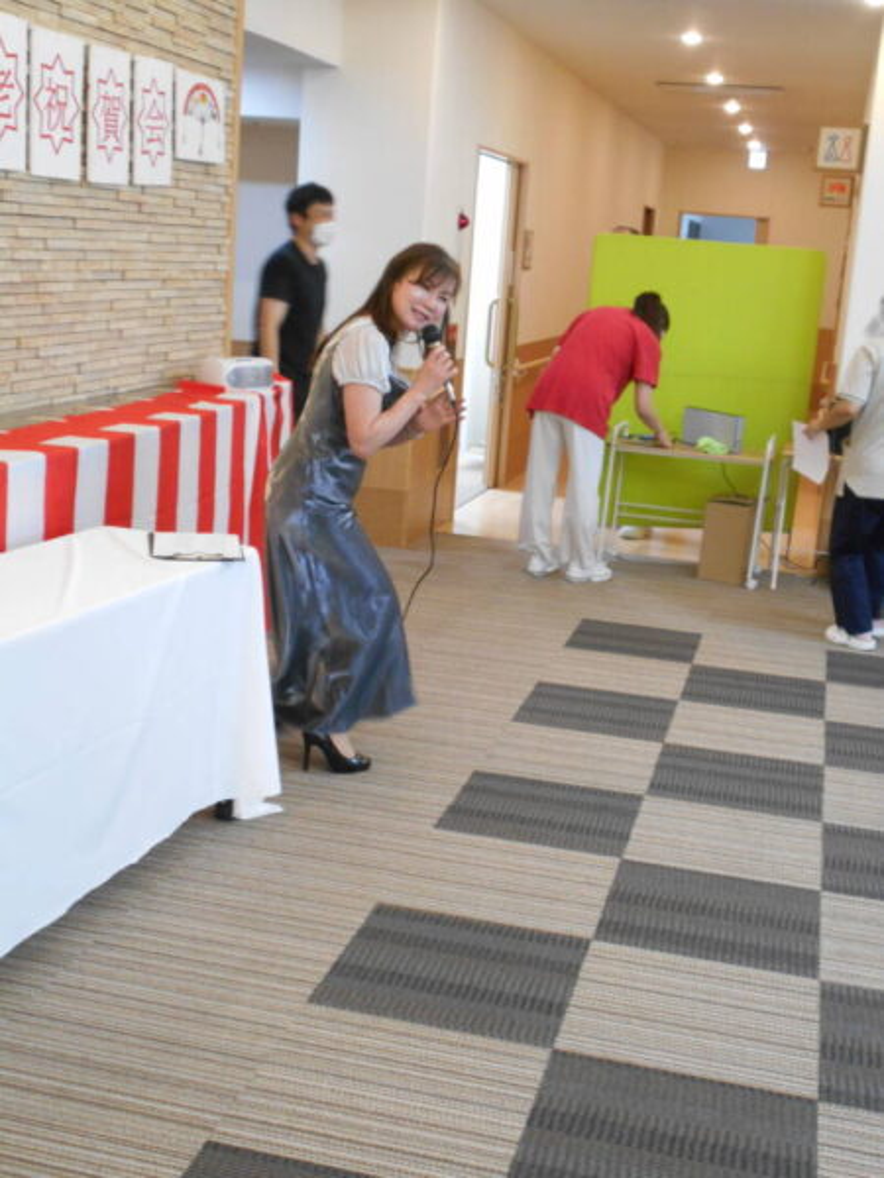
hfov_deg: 32.9
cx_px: 442
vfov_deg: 42.9
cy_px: 589
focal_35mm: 44
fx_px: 1498
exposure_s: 1/13
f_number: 4.2
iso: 400
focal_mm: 7.7
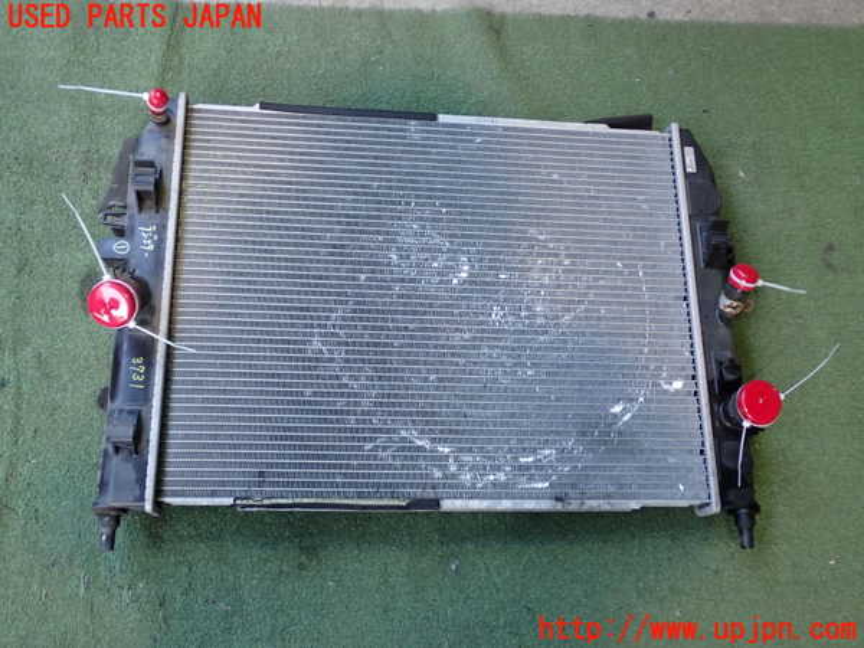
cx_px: 432
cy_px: 324
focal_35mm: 36
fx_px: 899
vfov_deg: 39.7
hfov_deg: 51.4
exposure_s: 1/40
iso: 200
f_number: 2.5
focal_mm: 6.37
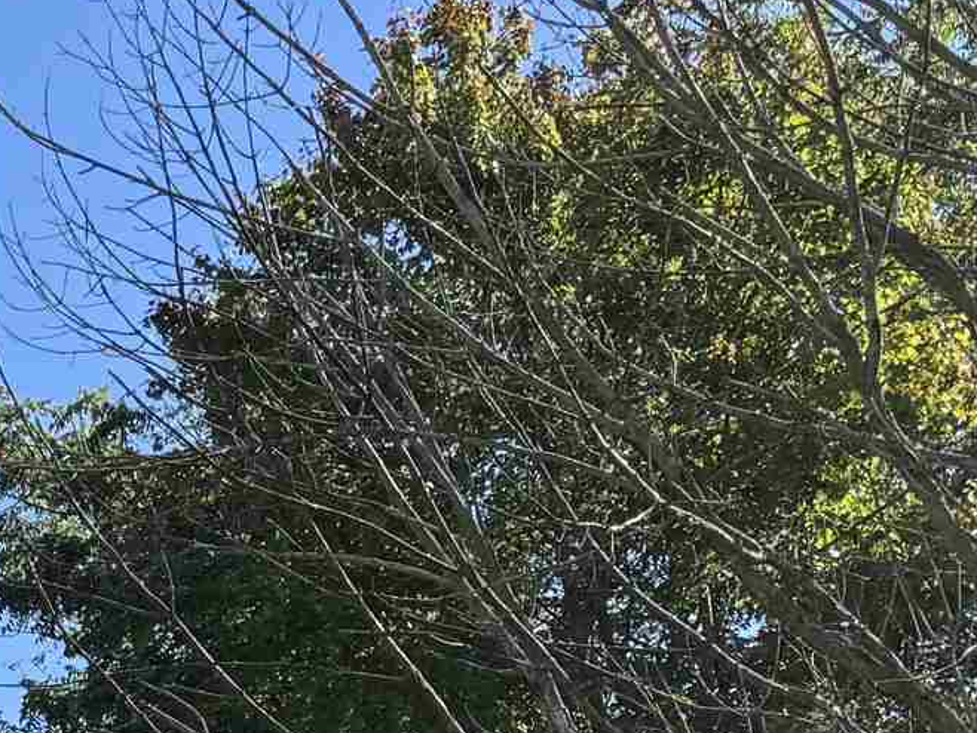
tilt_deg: +7.5
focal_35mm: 112
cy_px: 1169
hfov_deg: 14.7
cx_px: -944
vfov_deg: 12.4
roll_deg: -0.3
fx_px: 3162
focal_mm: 6.76
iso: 80
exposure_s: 1/2506
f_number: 1.78
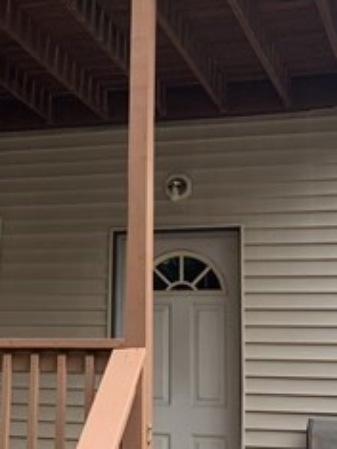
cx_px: 15
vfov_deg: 22.9
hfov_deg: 17.0
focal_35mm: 85
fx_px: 1104
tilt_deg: +16.7
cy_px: 149
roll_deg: -4.4
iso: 25
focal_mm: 4.25
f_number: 1.8
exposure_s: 1/643
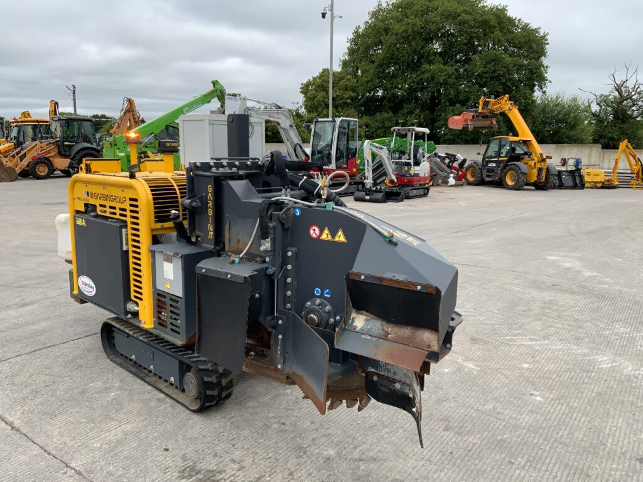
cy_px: 241
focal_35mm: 29
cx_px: 322
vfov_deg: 48.2
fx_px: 539
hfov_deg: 61.7
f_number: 1.8
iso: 16
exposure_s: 1/709
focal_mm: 3
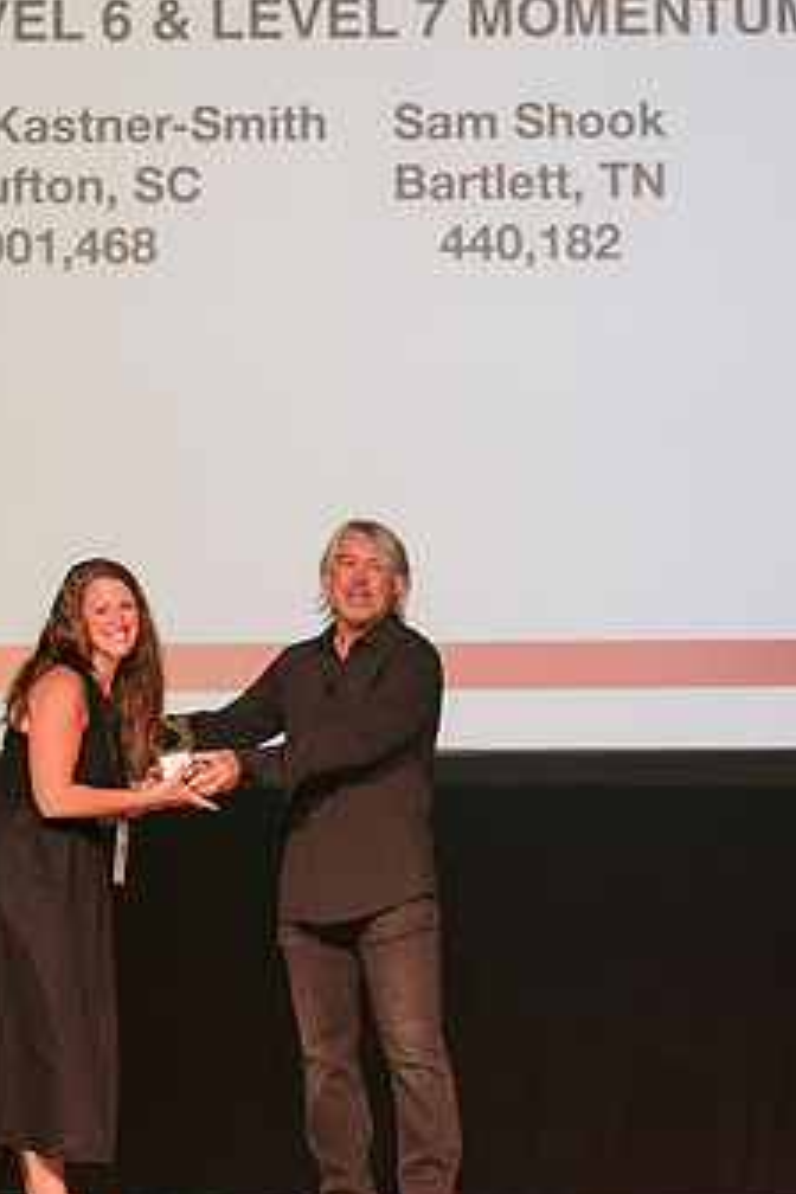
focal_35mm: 114
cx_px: 313
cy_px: 679
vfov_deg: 17.9
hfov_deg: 12.0
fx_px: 3781
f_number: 3.2
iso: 640
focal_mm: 85
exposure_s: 1/200
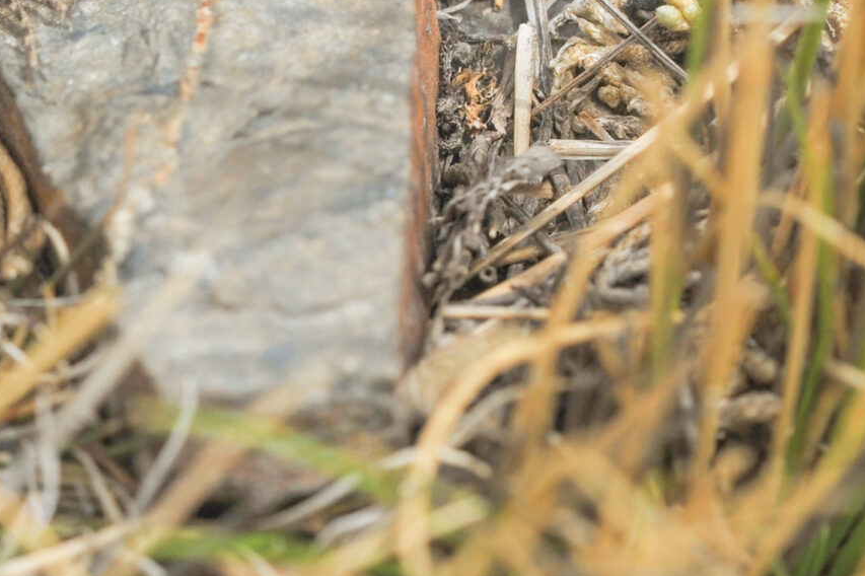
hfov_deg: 3.4
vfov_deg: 2.3
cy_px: -107
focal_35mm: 600
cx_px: 171
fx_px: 14410
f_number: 11
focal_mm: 200
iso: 640
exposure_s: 1/2000
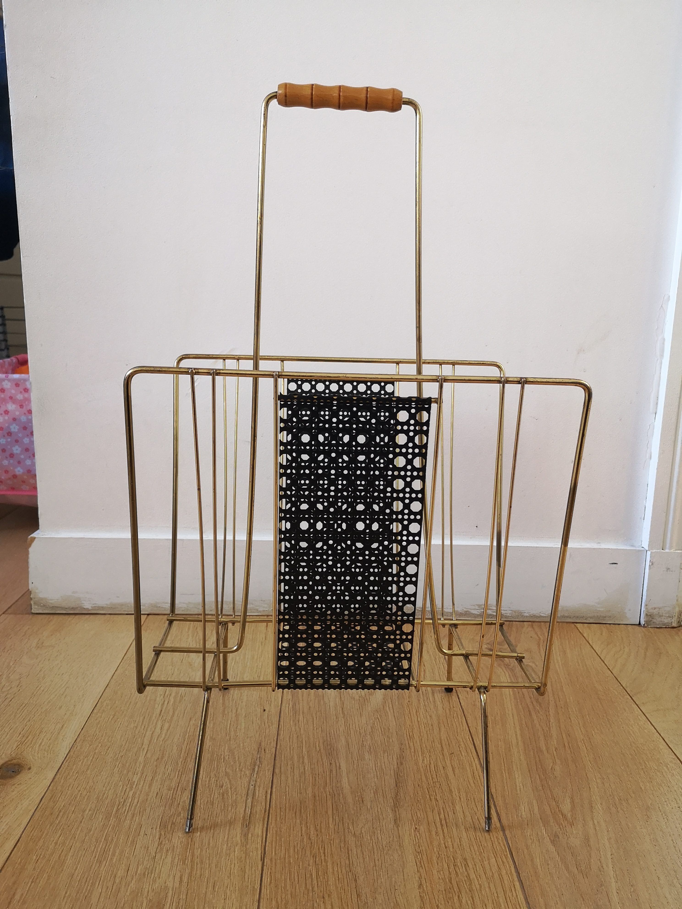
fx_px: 709
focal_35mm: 27
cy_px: 454
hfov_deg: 51.4
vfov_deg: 65.3
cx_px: 341
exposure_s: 1/100
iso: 200
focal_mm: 3.95
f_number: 1.8
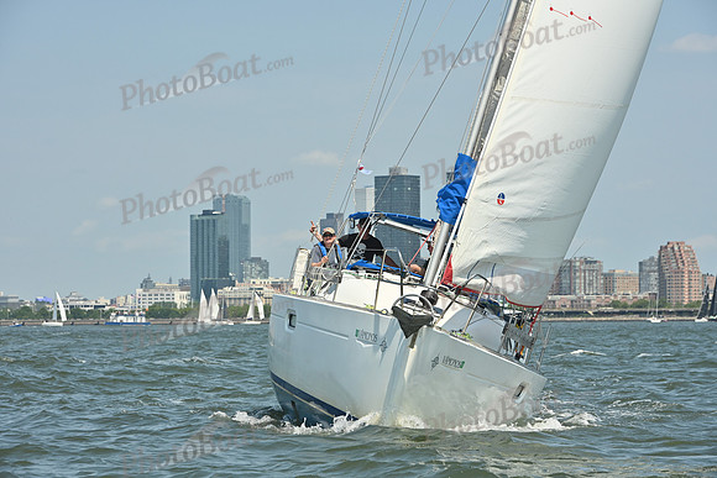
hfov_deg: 15.2
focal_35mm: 135
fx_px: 2689
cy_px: 239
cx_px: 358
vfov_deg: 10.2
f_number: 10
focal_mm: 135
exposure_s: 1/1250
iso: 320
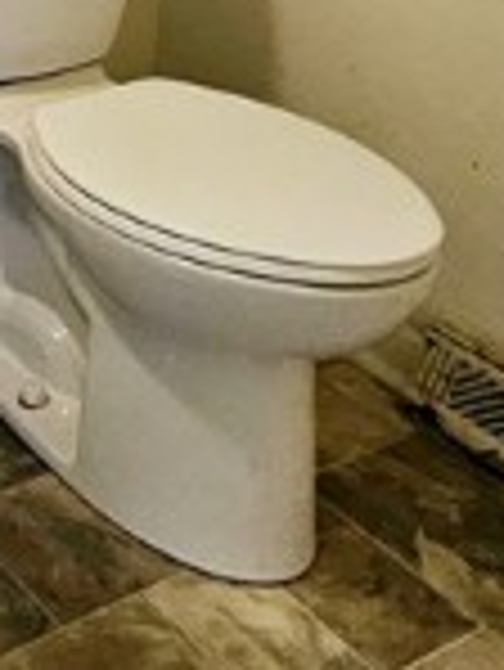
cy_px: -103
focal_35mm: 67
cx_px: -292
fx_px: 1299
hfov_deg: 18.8
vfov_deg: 26.2
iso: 400
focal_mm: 1.74
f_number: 2.2
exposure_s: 1/60.2
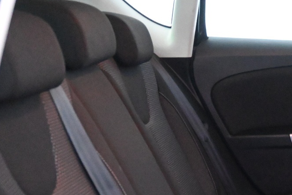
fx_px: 607
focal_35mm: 75
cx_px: 300
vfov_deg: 17.9
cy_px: 177
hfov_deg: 25.6
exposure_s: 1/30
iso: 10000
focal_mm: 20.5
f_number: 3.8
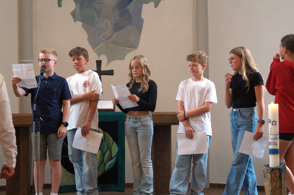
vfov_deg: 12.2
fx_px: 918
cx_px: 147
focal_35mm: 112
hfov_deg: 18.2
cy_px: 98
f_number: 5
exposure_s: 1/100
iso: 3200
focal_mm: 75
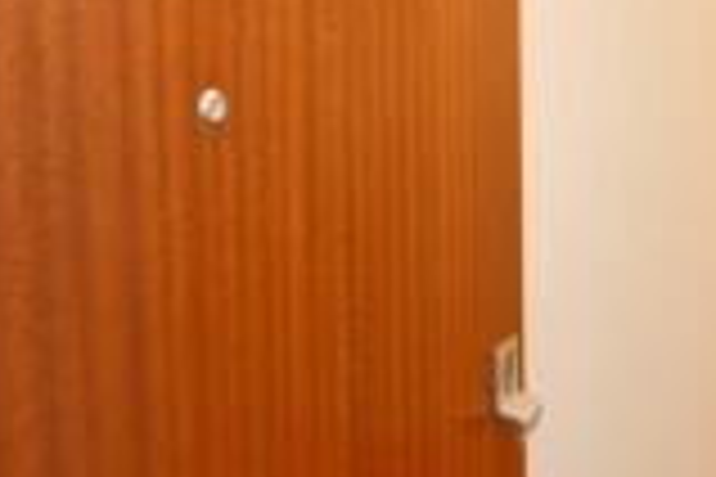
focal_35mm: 45
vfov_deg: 29.3
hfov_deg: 40.1
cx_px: 653
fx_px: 895
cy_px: 110
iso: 400
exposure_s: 1/60
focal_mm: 10
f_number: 4
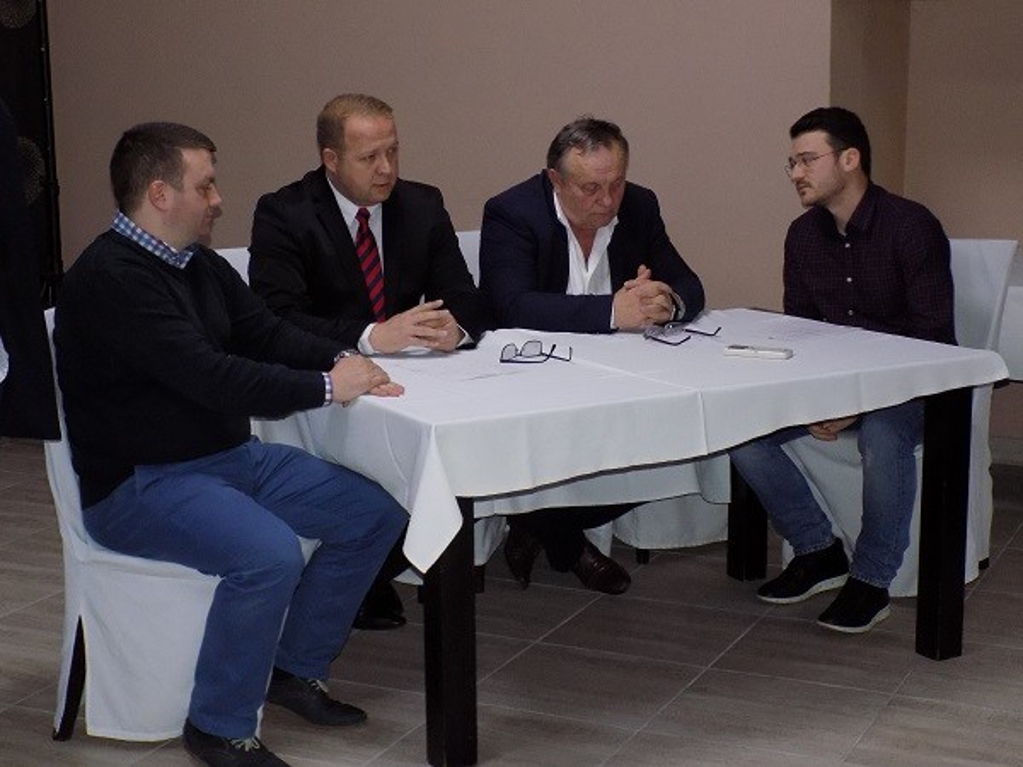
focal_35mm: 59
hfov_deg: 32.7
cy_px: 384
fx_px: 1744
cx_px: 512
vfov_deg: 24.8
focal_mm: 10.5
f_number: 4
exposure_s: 1/30
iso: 400
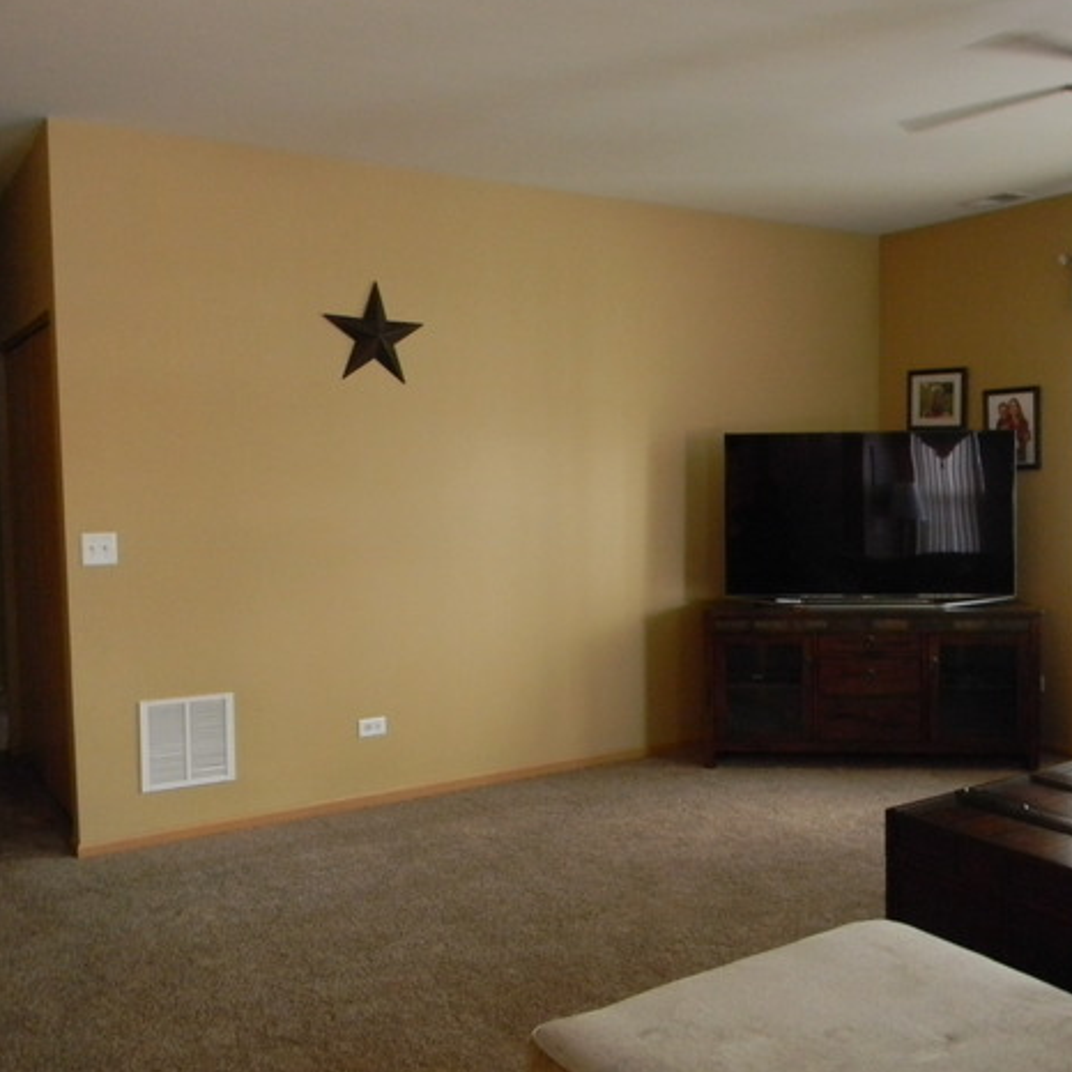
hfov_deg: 48.1
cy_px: 541
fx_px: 1191
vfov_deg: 48.5
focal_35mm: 34
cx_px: 658
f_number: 3.5
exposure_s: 1/31.3
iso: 400
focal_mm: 5
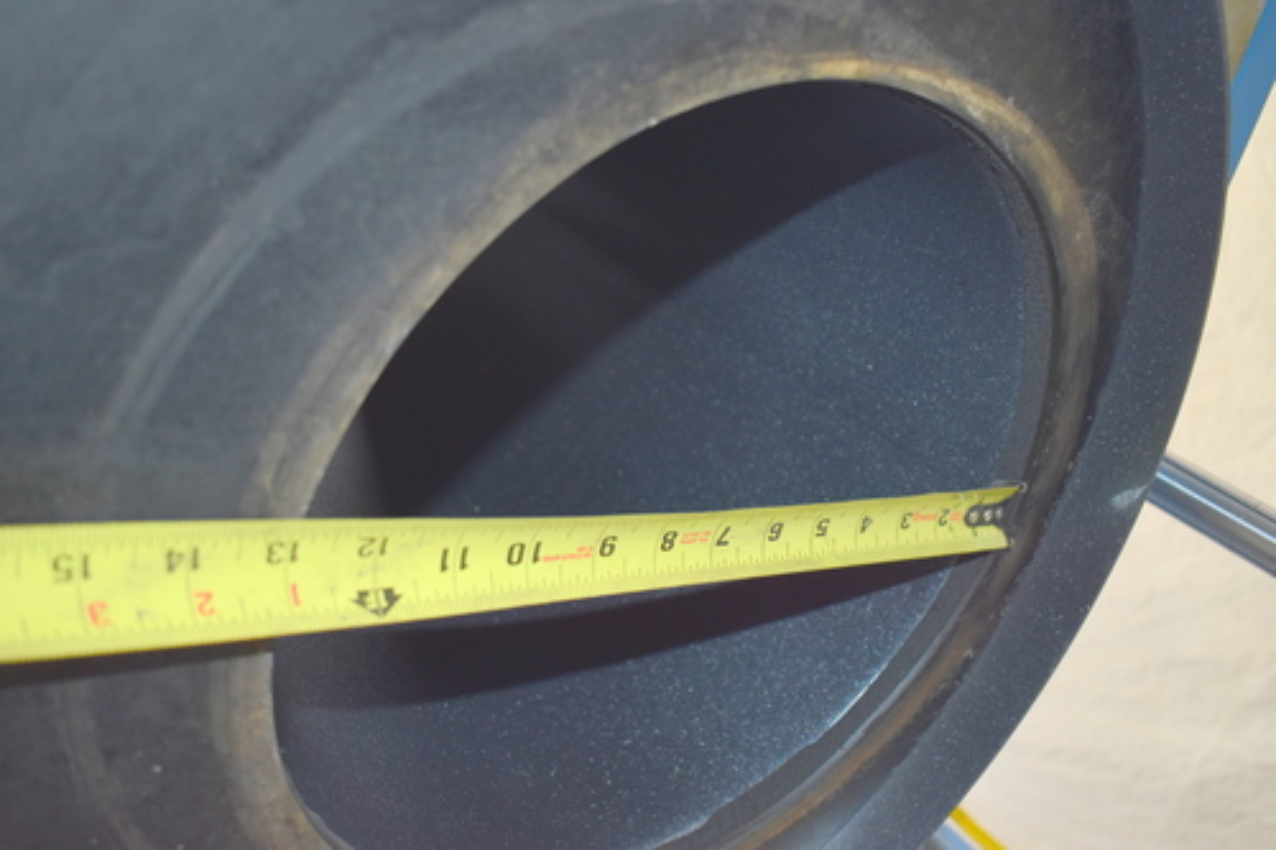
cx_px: 638
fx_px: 1116
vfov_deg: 41.7
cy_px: 425
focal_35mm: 32
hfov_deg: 59.5
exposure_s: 1/60
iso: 400
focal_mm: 21
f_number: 3.8
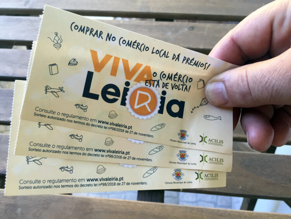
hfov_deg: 61.6
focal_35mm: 29
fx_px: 244
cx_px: 146
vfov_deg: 48.3
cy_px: 110
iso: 40
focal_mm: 4.15
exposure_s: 1/33
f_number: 2.2
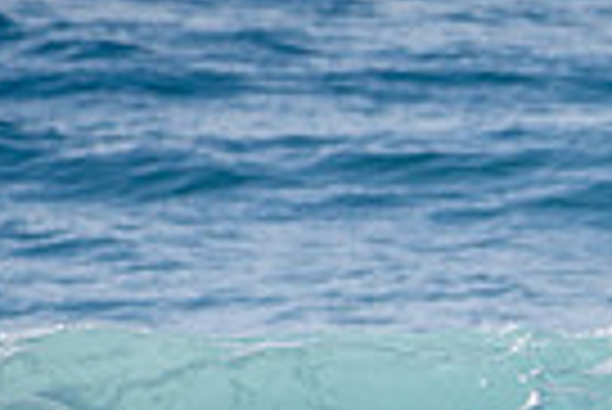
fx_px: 44400
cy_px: 566
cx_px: 1254
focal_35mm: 2609
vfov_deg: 0.5
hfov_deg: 0.8
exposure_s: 1/2000
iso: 100
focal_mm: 500
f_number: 5.6
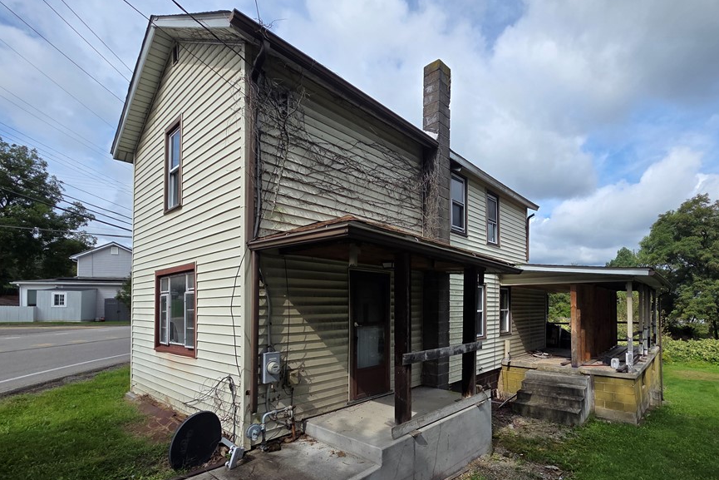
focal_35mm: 16
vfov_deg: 72.4
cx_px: 411
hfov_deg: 96.1
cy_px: 304
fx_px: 320
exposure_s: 1/1904
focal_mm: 2.2
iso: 50
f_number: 2.2
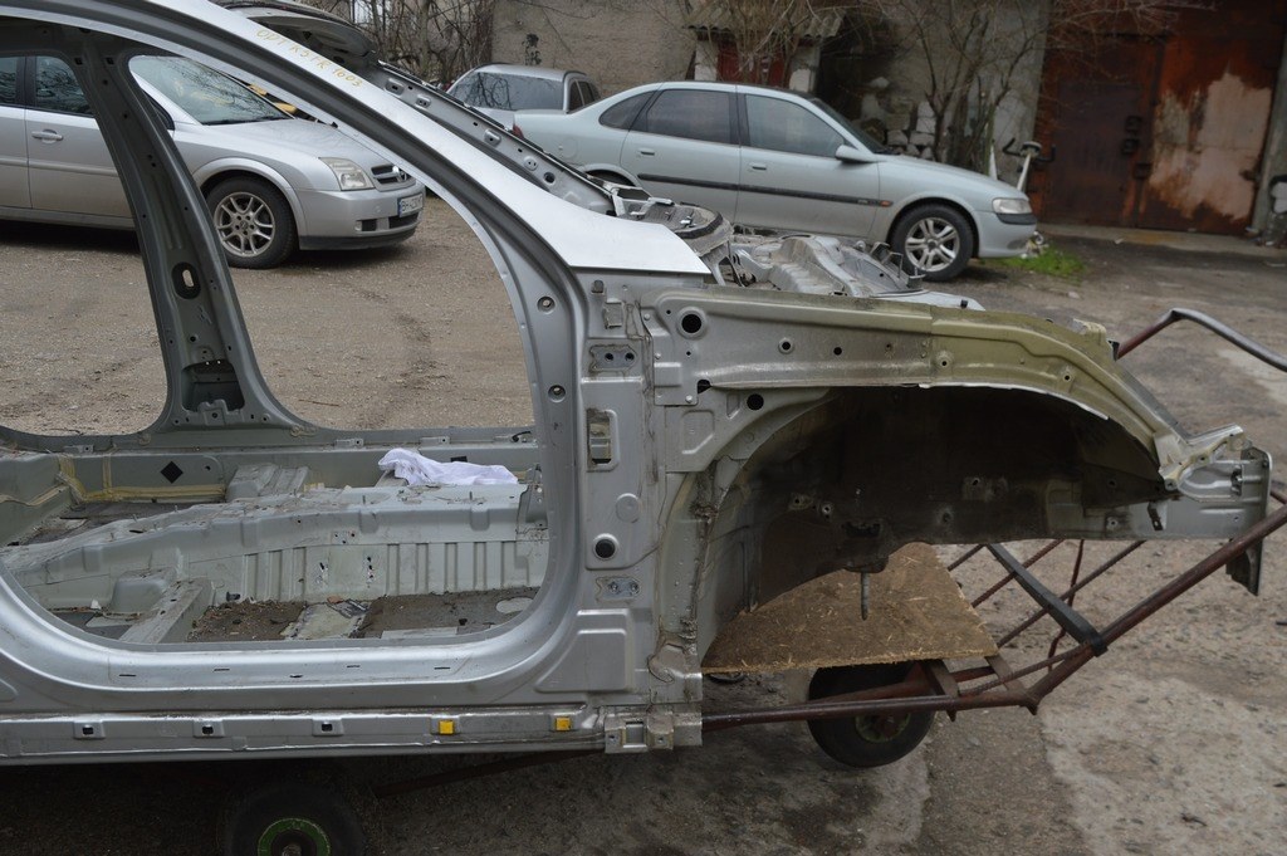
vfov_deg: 36.8
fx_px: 1286
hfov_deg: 53.2
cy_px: 428
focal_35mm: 36
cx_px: 644
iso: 100
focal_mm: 24
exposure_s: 1/200
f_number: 8
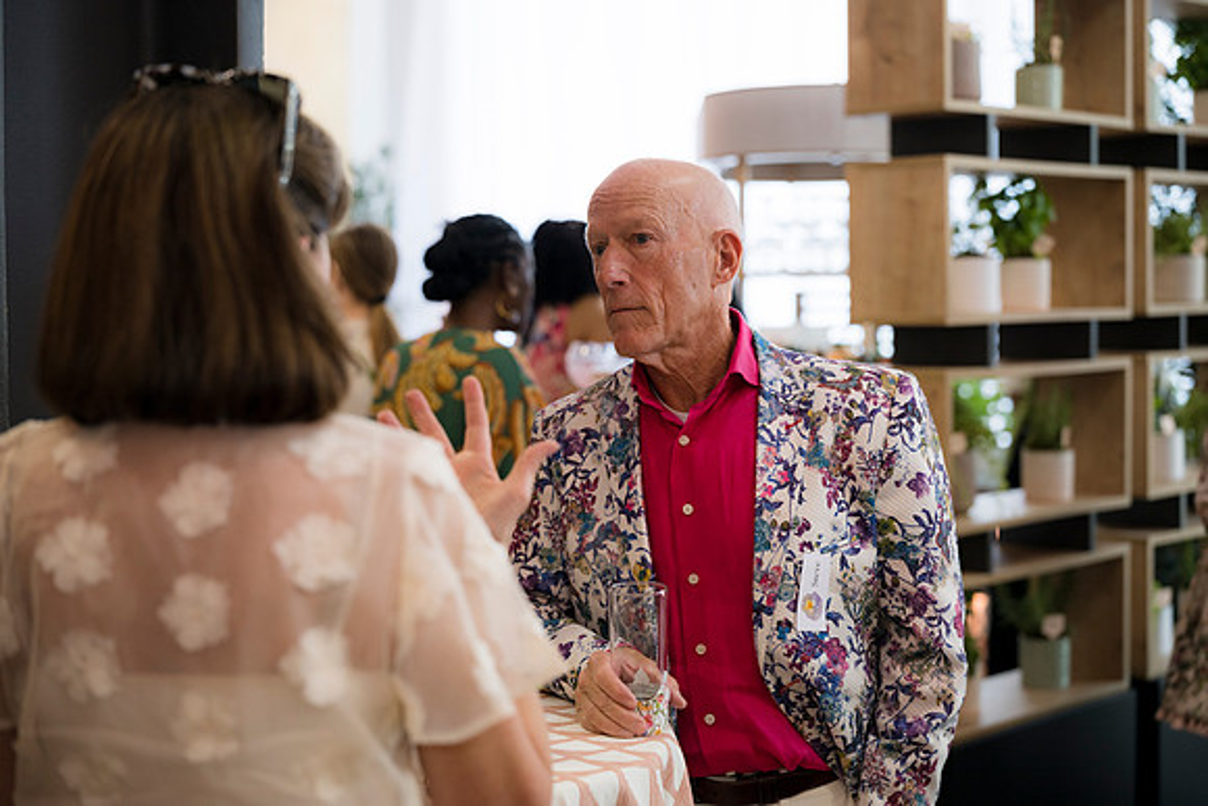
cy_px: 403
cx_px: 604
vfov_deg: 24.6
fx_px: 1846
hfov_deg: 36.2
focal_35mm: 55
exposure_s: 1/160
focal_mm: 55
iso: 320
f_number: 2.2
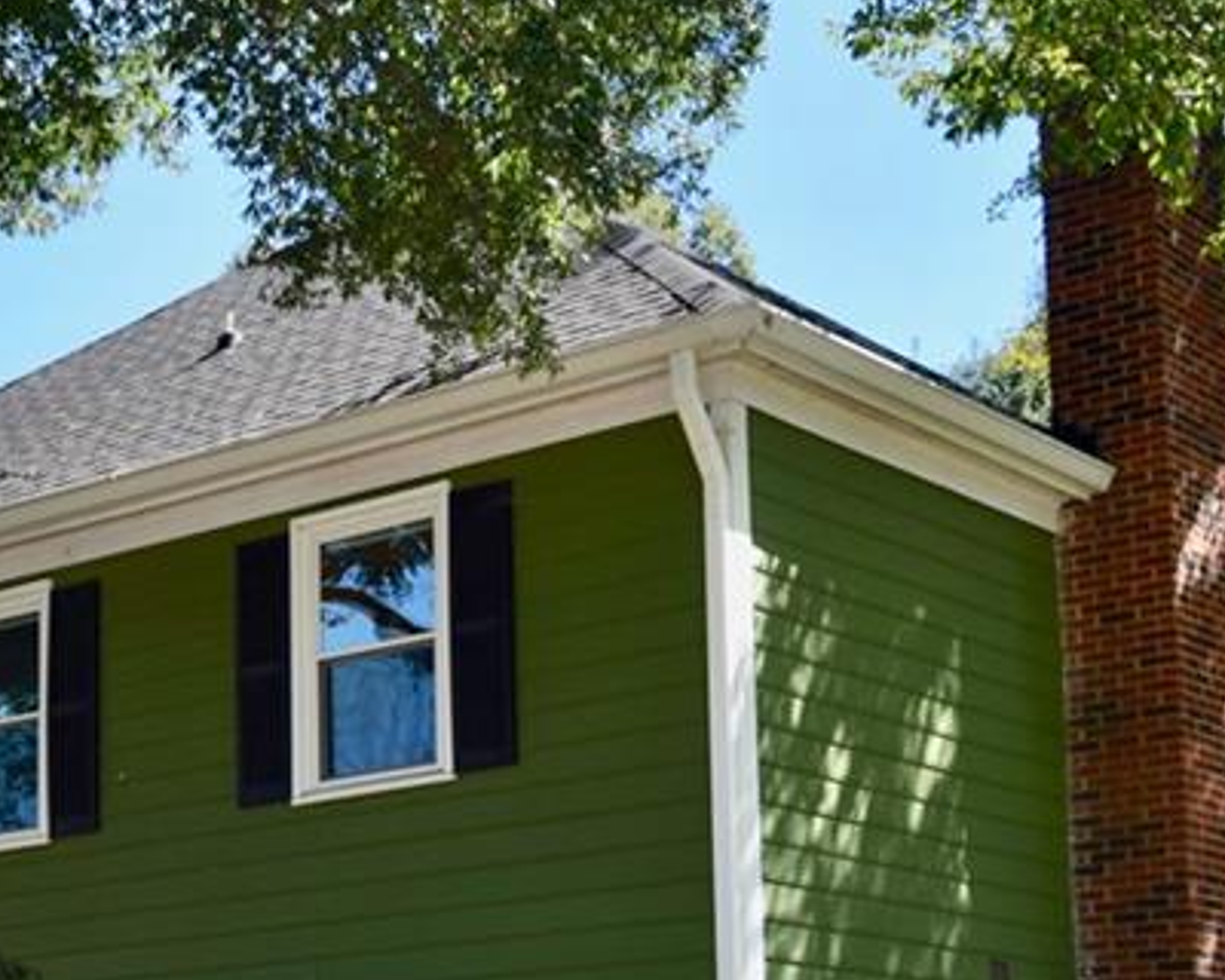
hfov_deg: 26.0
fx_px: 2610
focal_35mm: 72
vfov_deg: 20.7
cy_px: 928
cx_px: 266
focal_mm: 20
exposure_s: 1/160
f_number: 6.3
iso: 100
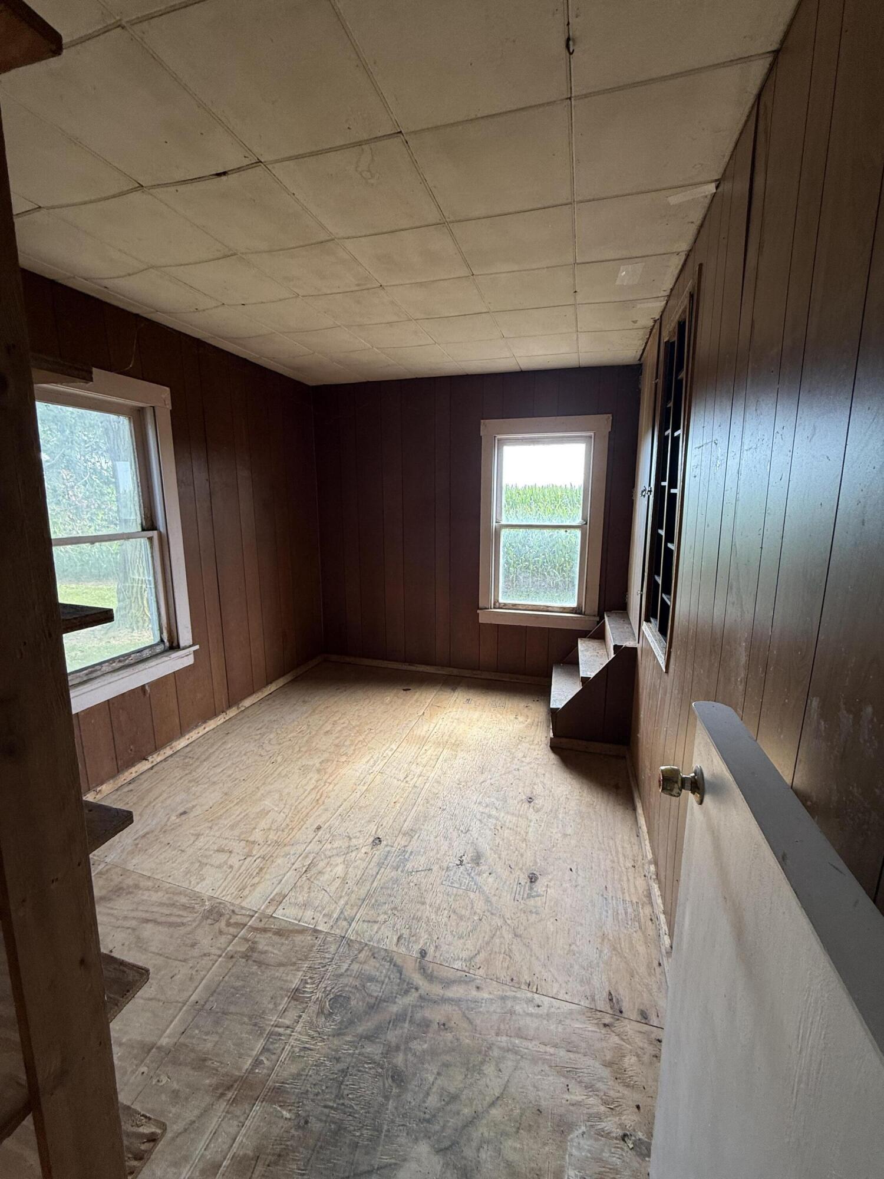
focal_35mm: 14
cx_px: 442
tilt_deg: -10.2
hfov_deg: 85.7
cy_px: 590
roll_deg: -0.5
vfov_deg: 102.1
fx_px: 477
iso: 64
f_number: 2.2
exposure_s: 1/99
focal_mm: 2.22
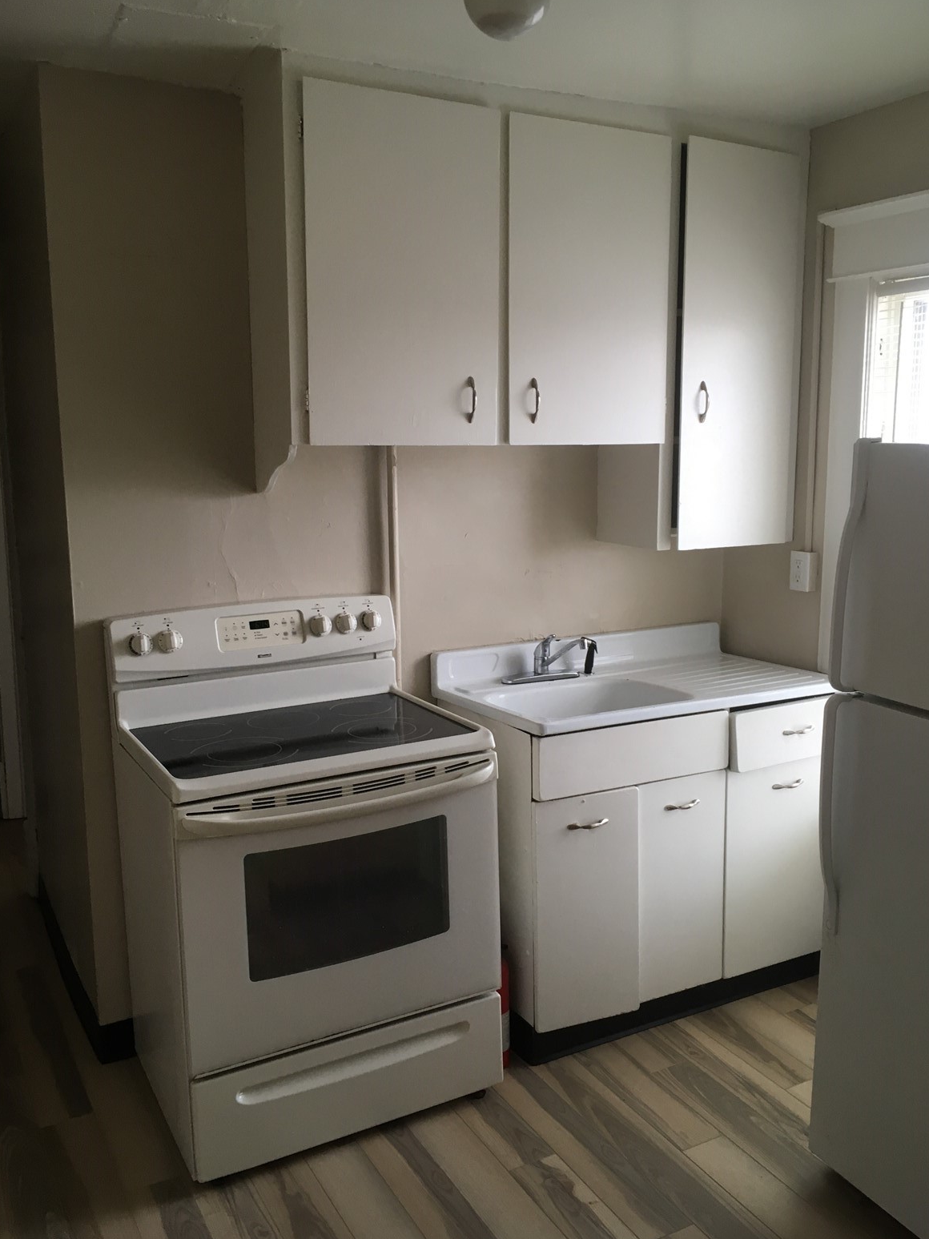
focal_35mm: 30
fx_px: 1074
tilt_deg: -12.3
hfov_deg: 46.8
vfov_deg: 60.0
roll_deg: -0.4
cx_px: 477
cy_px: 618
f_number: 2.2
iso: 50
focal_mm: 4.15
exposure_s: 1/30
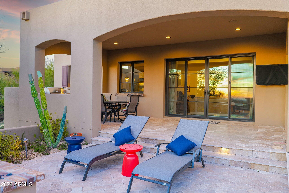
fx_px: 241
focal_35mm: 30
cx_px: 144
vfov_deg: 43.6
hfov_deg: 61.9
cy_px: 96
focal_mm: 30
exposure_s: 1/20
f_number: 4
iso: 400
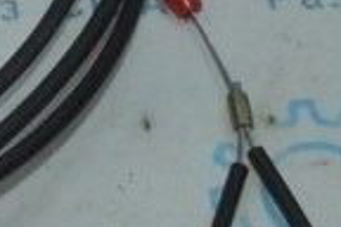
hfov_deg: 8.5
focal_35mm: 234
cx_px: -279
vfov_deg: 5.8
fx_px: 2216
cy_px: -164
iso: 3200
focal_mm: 22
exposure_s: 1/200
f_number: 16
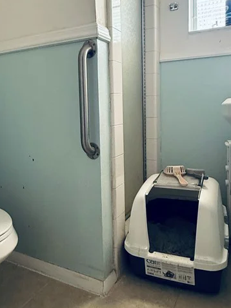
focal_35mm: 30
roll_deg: +1.4
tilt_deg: -4.7
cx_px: 105
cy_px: 127
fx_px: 267
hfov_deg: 46.7
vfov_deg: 59.6
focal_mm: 2.22
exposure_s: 1/86
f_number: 2.2
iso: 320
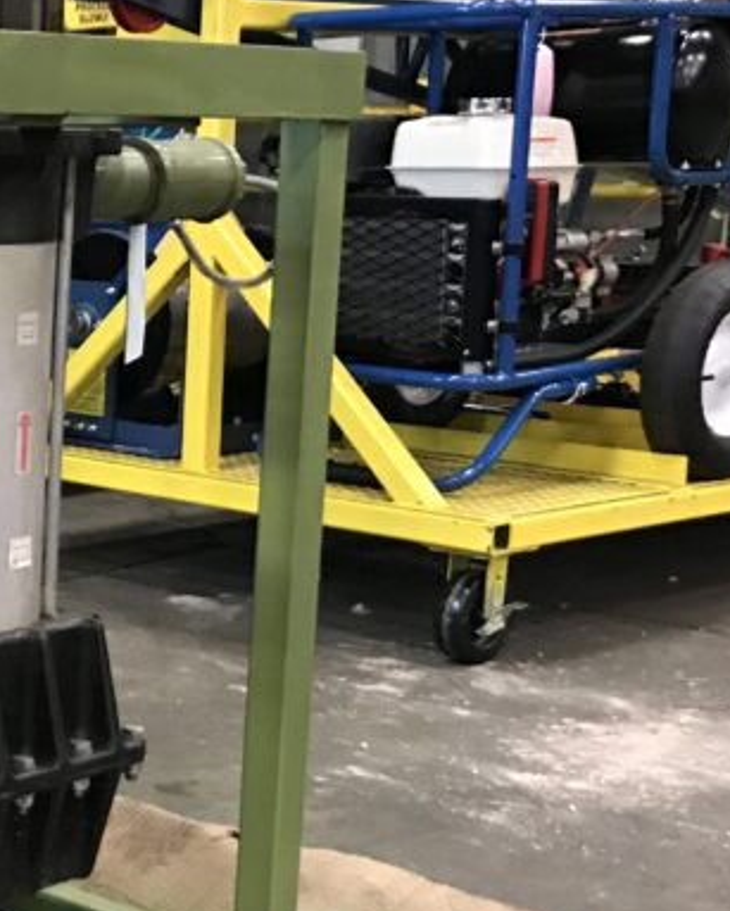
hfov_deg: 18.7
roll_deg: -0.2
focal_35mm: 73
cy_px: 602
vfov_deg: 25.9
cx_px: -347
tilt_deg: -13.2
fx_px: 1969
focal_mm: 3.99
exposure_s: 1/15
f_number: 1.8
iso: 80
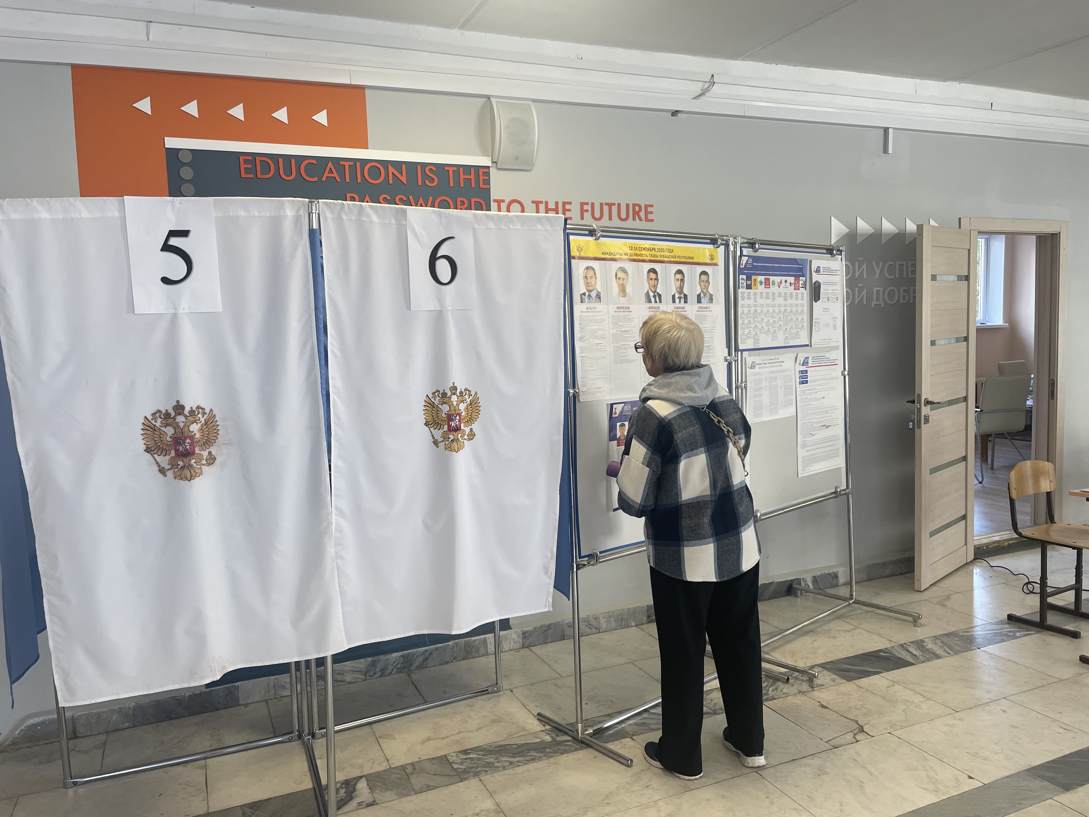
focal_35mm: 26
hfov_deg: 67.3
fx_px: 818
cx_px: 544
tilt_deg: -5.2
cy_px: 408
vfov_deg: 53.1
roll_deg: +2.1
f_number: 1.6
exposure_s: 1/100
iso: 80
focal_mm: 4.2
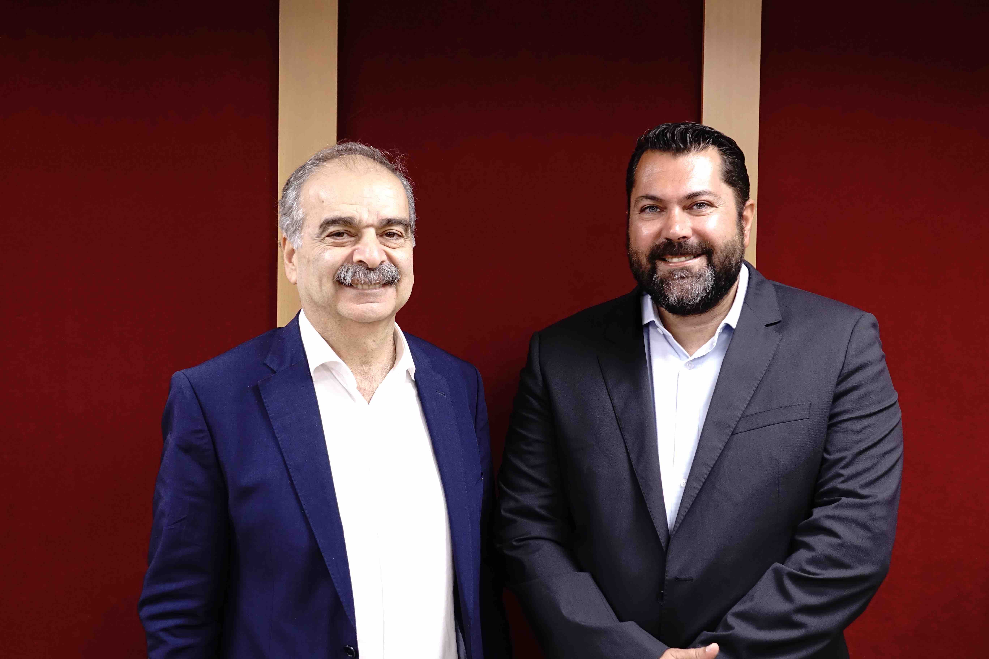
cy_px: 330
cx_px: 494
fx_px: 1374
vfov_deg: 27.0
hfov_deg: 39.6
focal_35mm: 50
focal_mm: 18.21
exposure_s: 1/50
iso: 500
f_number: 2.8
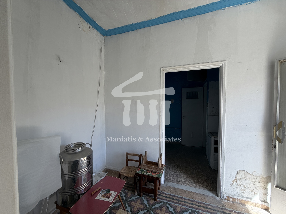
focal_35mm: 14
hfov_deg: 102.1
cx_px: 143
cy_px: 107
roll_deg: +0.0
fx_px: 116
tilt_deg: -1.2
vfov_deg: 85.7
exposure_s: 1/146
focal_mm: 2.22
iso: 40
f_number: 2.2
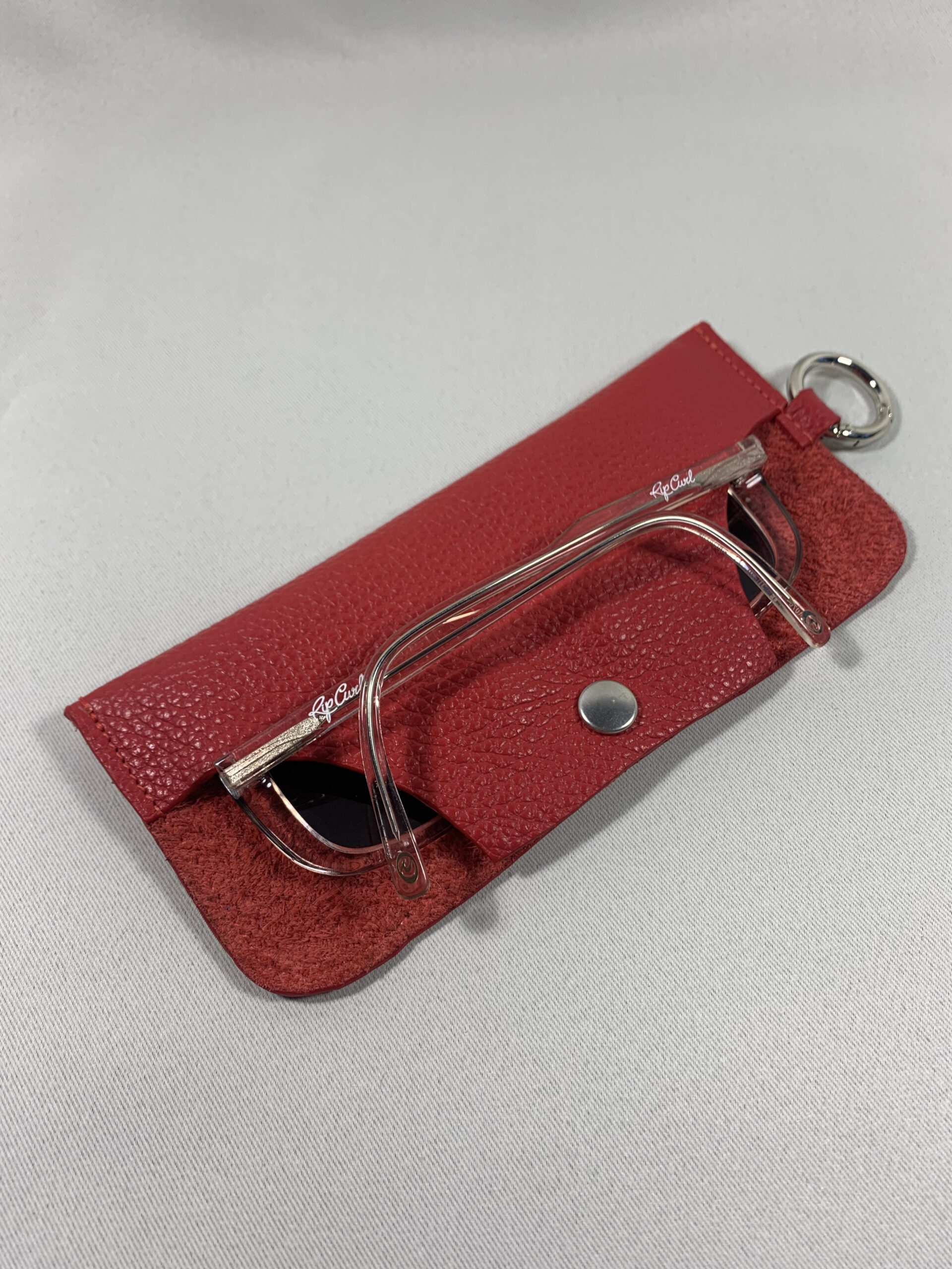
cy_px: 634
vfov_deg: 67.3
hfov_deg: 53.1
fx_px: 953
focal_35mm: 26
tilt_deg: -61.1
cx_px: 476
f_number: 1.8
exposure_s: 1/121
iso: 50
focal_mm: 4.25
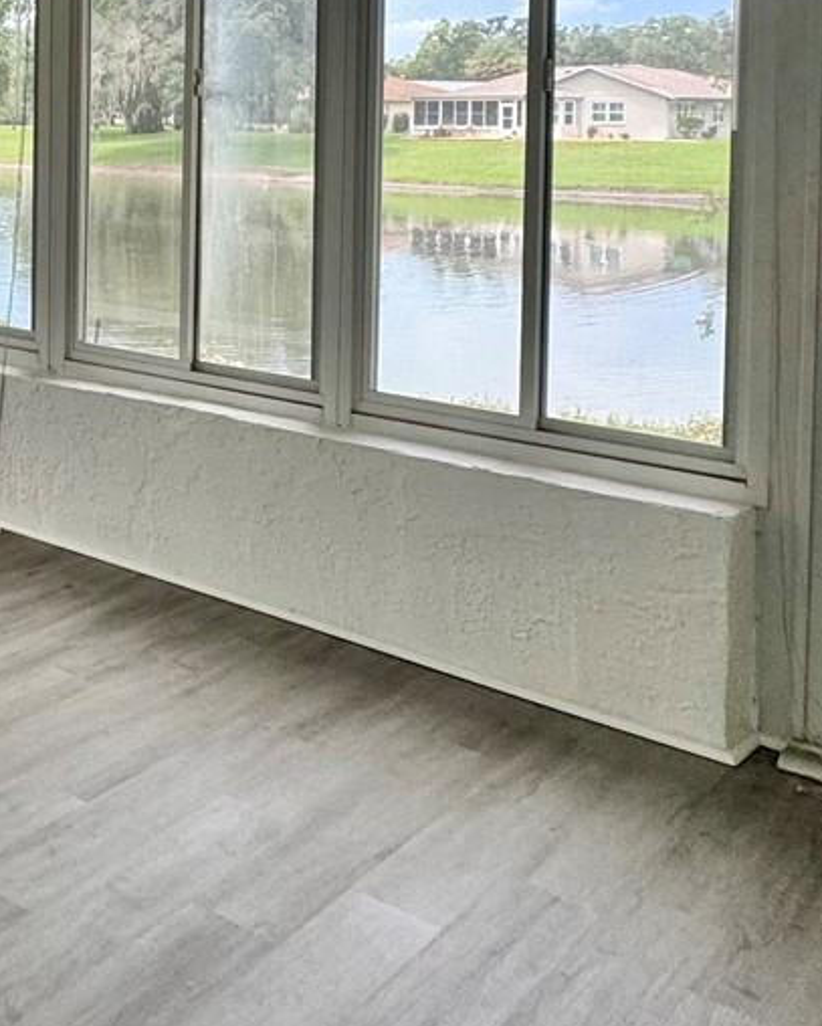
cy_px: 149
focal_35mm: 43
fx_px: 1306
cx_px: -198
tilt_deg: -1.1
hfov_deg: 29.4
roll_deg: +0.2
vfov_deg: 40.4
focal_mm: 2.22
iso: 100
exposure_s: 1/120
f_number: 2.2
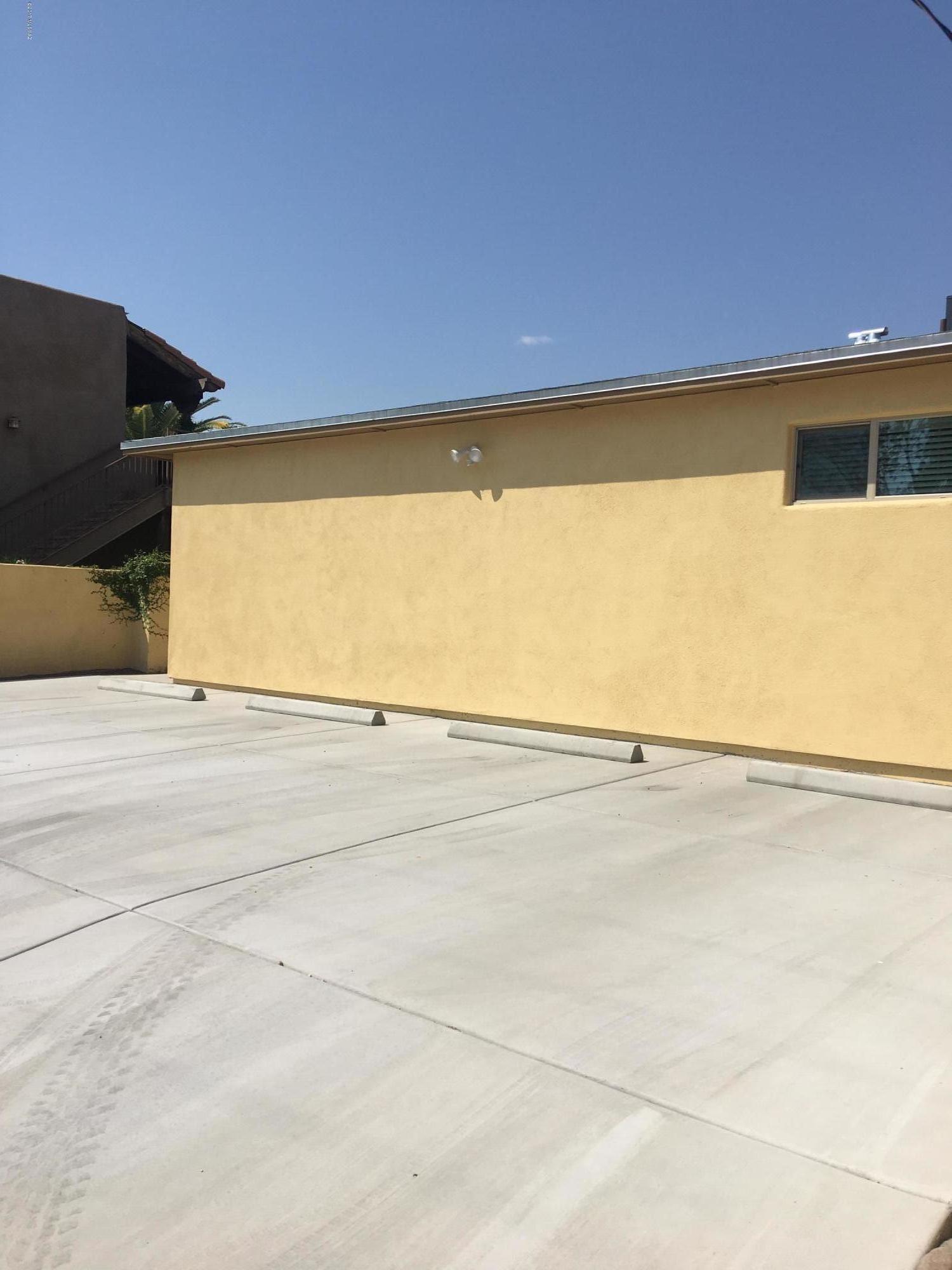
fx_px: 1063
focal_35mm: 29
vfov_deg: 61.7
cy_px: 635
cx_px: 476
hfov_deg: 48.2
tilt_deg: +1.0
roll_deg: -2.6
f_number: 2.2
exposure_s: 1/3344
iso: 25
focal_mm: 4.15
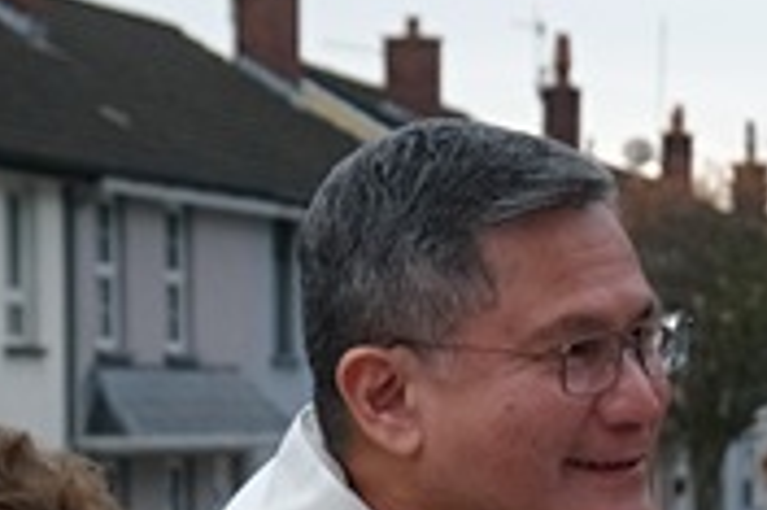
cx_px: 1042
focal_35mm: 167
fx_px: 3555
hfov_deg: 11.9
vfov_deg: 8.1
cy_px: 663
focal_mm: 32.9
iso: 1600
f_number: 5
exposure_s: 1/1300
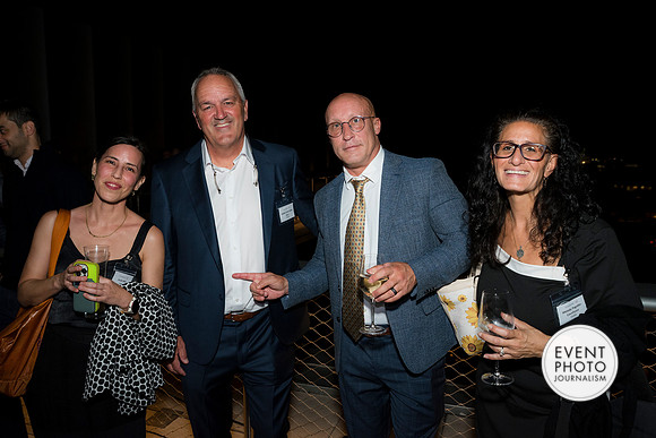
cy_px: 219
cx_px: 328
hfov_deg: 63.6
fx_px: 529
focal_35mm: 29
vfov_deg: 45.0
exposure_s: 1/125
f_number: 5.6
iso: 1250
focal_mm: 29
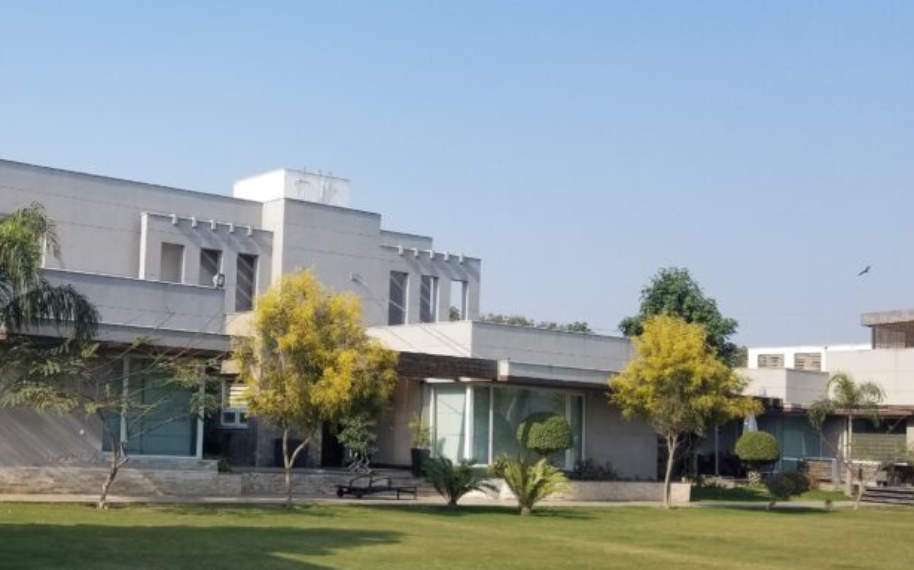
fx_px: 1145
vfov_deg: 27.9
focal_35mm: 46
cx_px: 189
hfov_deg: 41.7
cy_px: 354
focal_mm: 4.25
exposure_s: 1/2004
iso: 50
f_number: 1.7
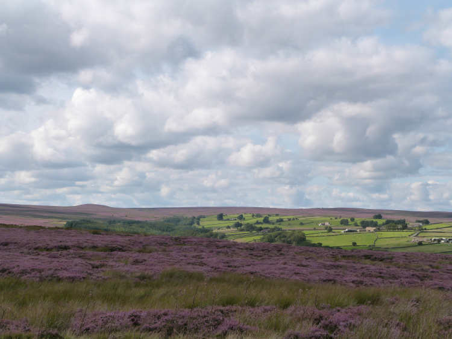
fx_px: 940
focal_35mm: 72
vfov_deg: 20.5
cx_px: 226
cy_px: 170
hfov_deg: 27.0
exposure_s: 1/500
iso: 160
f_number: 5.6
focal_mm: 12.9
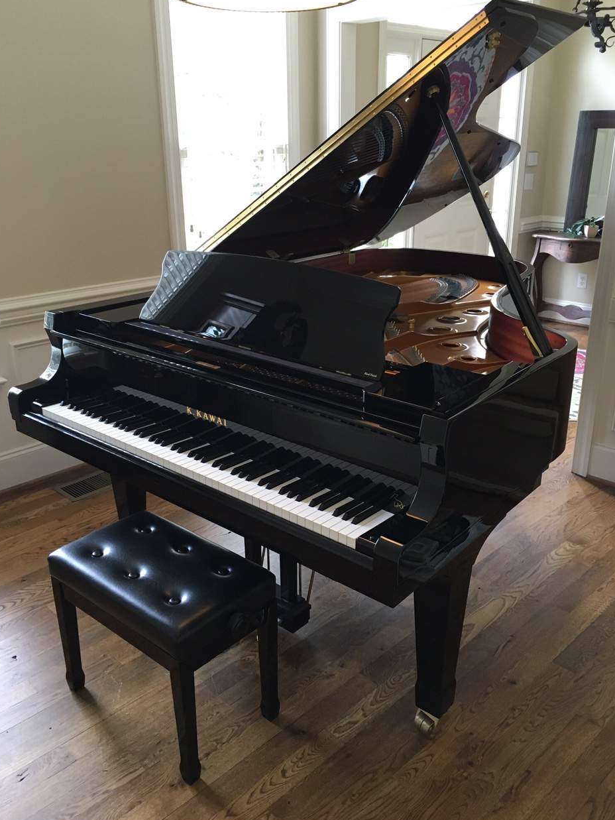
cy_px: 405
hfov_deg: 46.8
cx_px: 308
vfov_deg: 60.0
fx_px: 711
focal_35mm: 30
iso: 125
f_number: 2.2
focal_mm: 4.15
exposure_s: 1/30
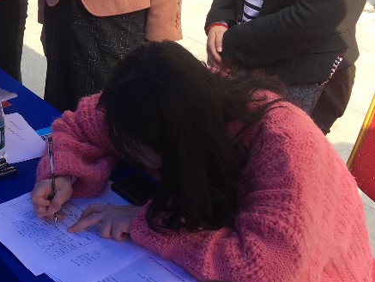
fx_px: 737
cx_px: -50
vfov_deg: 20.9
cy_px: -2
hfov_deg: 26.1
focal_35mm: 68
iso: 25
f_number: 2.2
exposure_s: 1/159
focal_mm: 4.15
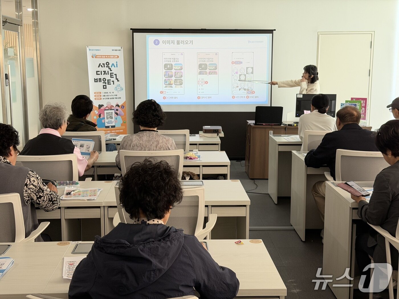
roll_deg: +0.4
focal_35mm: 48
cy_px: 150
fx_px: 553
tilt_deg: -8.2
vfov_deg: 30.3
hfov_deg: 39.7
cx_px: 200
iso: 80
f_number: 1.78
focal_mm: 6.76
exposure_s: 1/60
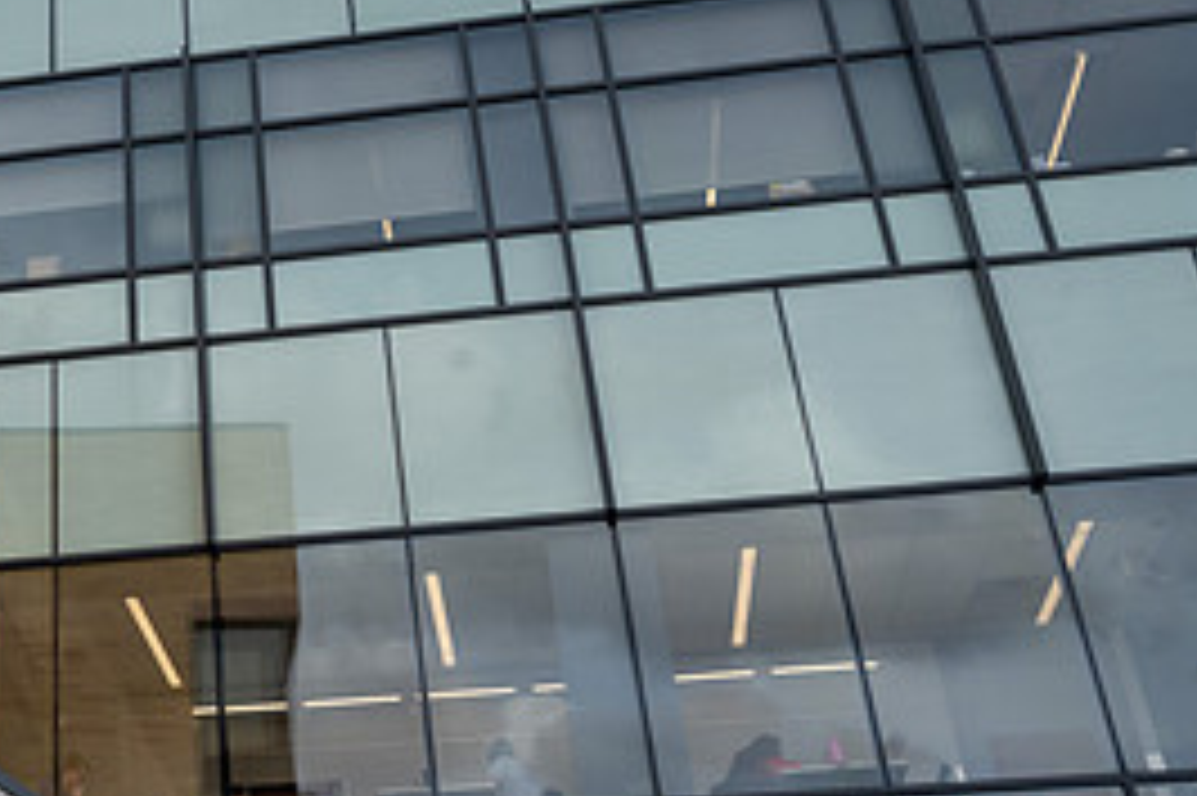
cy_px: 79
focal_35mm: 60
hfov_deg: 31.1
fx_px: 1994
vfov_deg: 22.1
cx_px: 18
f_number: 9
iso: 125
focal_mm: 27.5
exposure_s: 1/320
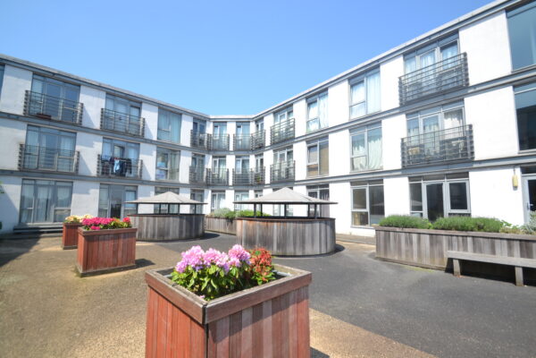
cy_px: 179
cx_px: 268
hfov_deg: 100.4
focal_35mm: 15
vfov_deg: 77.3
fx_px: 223
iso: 100
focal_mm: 10
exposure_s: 1/200
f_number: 7.1
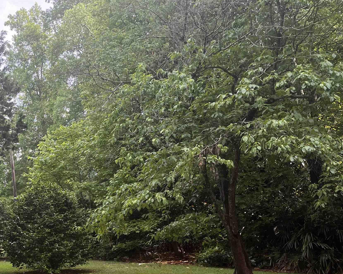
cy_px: 187
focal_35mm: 47
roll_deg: +5.0
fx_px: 477
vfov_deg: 31.8
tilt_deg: +3.9
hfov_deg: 37.0
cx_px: 33
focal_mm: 5.1
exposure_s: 1/471
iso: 50
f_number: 1.6
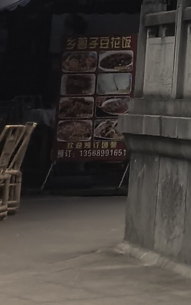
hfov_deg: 6.1
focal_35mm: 197
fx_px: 1639
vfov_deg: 9.1
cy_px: -517
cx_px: 608
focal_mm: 5.75
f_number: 2
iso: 50
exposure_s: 1/3704
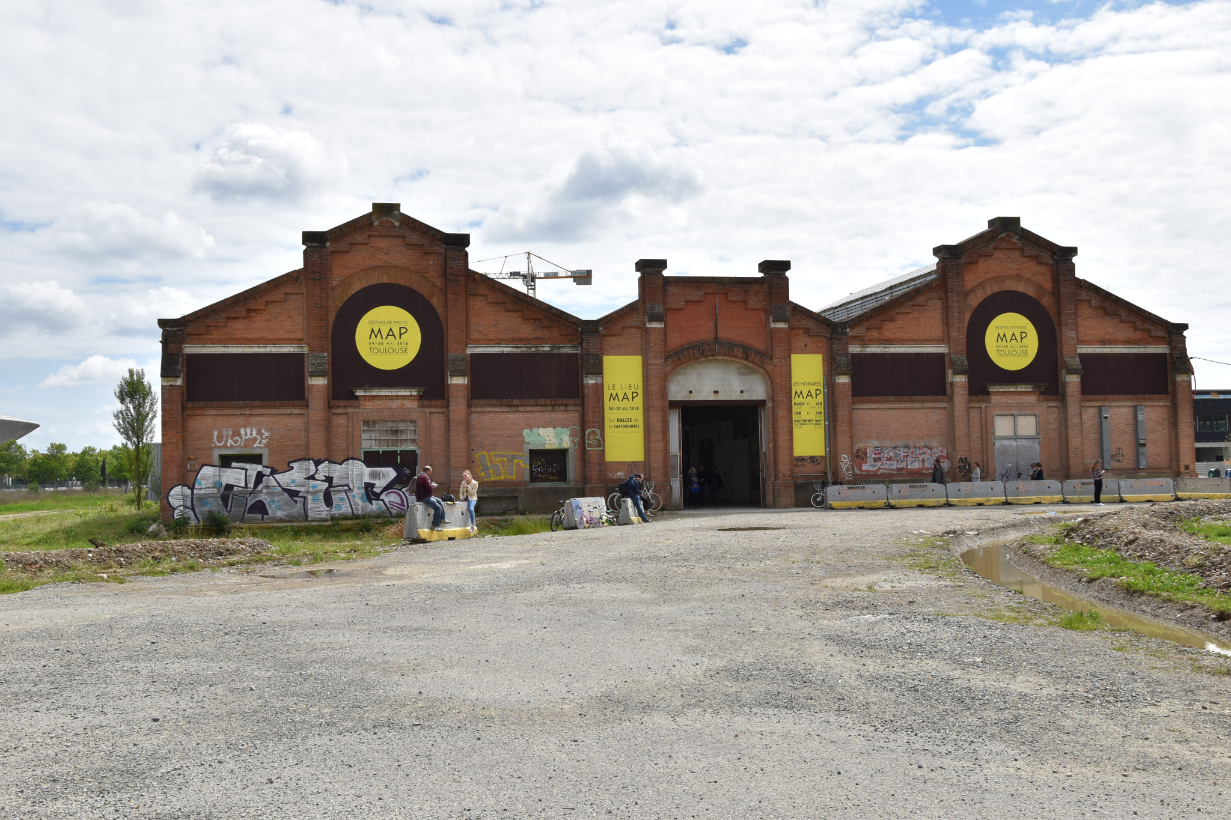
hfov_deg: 53.1
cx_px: 616
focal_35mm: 36
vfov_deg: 36.9
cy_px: 410
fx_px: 1231
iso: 200
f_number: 10
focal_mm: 24
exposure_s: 1/400
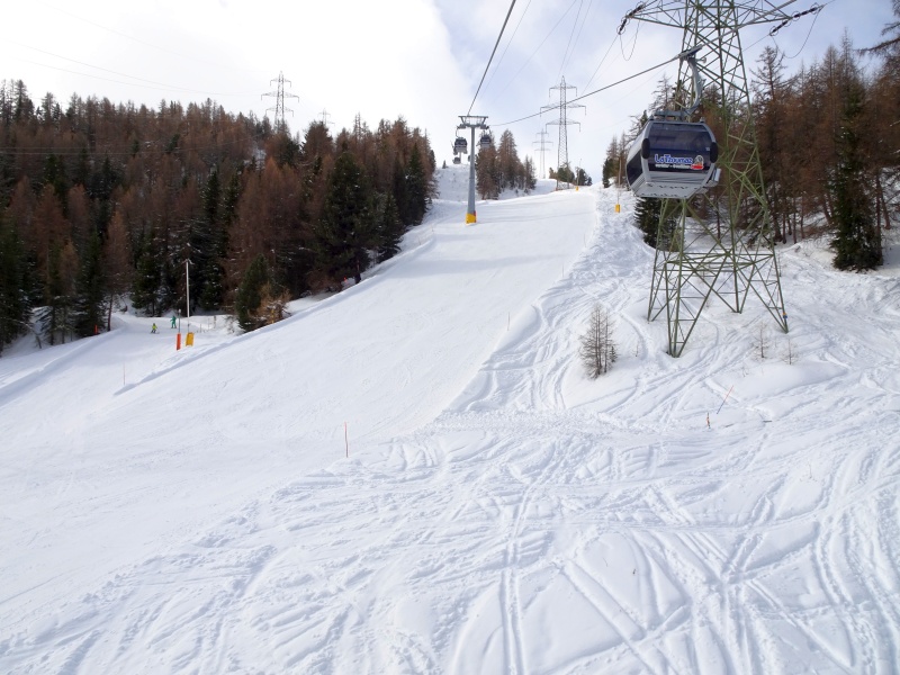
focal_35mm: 24
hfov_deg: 71.6
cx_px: 450
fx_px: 624
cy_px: 338
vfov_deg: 56.8
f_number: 3.5
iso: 80
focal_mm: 4.1
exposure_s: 1/800
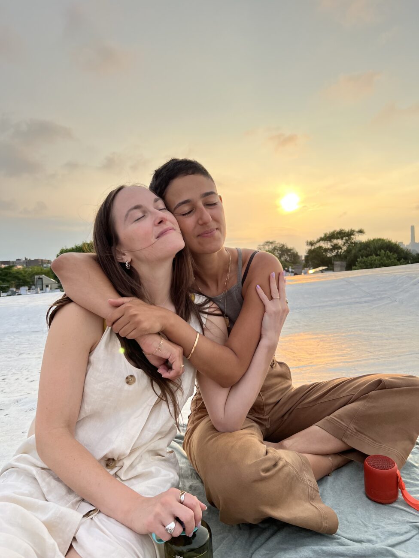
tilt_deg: -0.1
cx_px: 210
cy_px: 279
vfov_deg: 67.3
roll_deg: +2.0
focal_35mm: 26
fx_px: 420
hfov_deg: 53.1
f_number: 1.5
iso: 50
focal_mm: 5.7
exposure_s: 1/1326
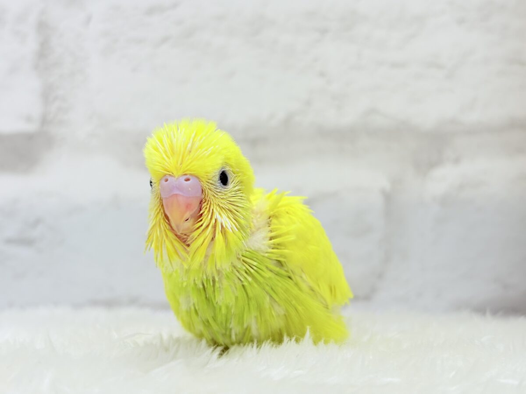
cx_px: 263
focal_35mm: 52
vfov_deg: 28.0
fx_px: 790
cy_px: 197
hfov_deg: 36.8
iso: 64
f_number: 1.6
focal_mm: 5.96
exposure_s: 1/100
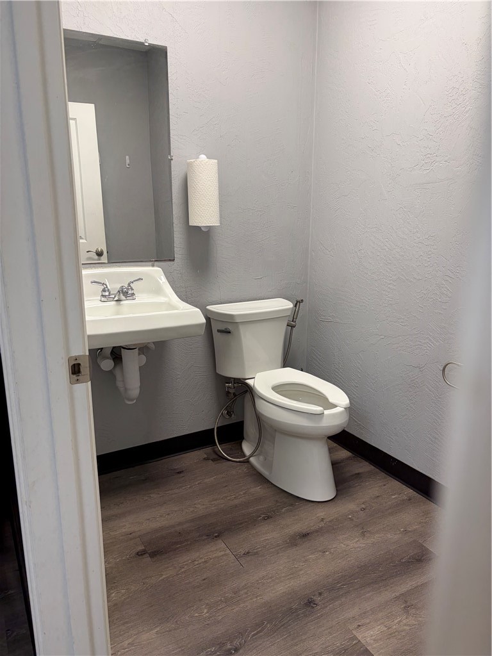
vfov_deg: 67.3
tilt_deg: -15.7
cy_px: 328
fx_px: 493
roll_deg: -0.9
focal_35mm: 26
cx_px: 246
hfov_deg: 53.1
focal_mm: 5.96
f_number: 1.6
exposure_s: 1/120
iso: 100
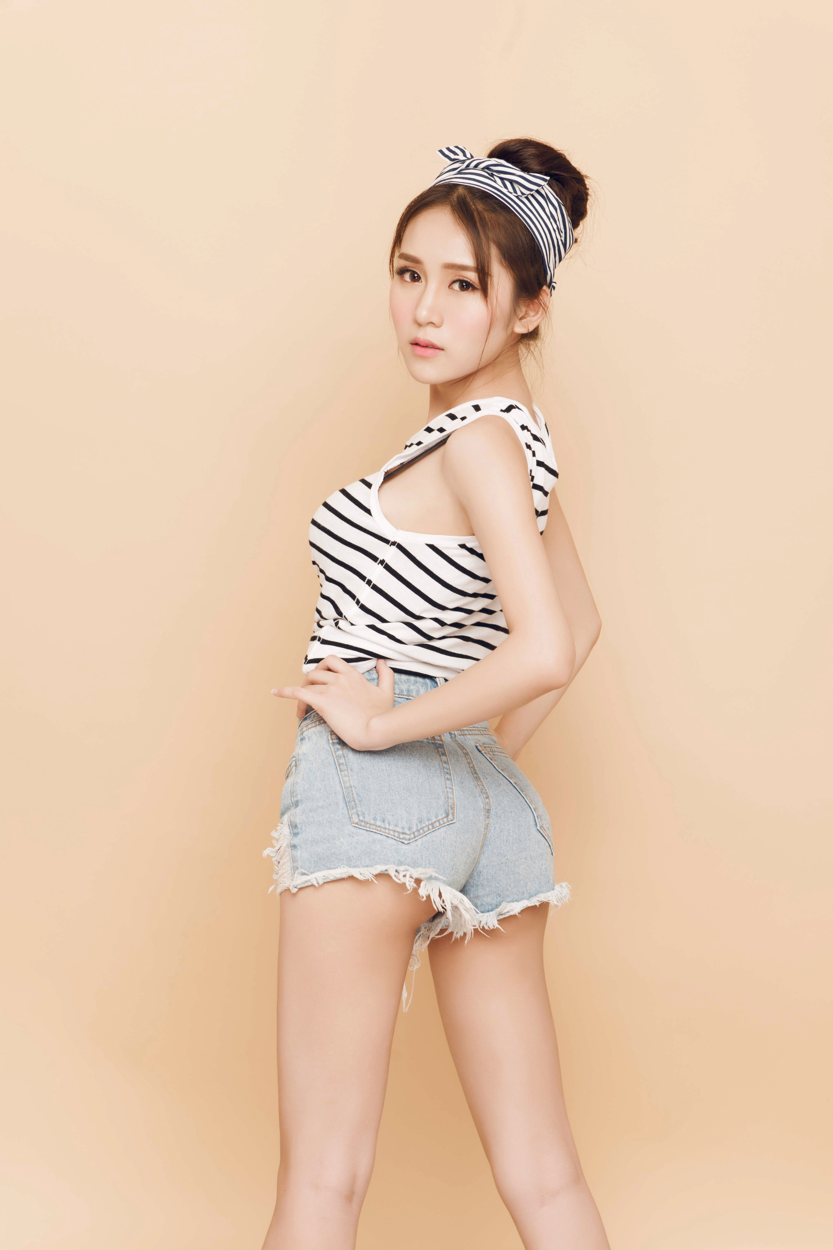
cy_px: 625
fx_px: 2429
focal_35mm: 70
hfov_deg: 19.5
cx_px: 416
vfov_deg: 28.8
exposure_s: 1/160
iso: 125
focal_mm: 70
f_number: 6.3
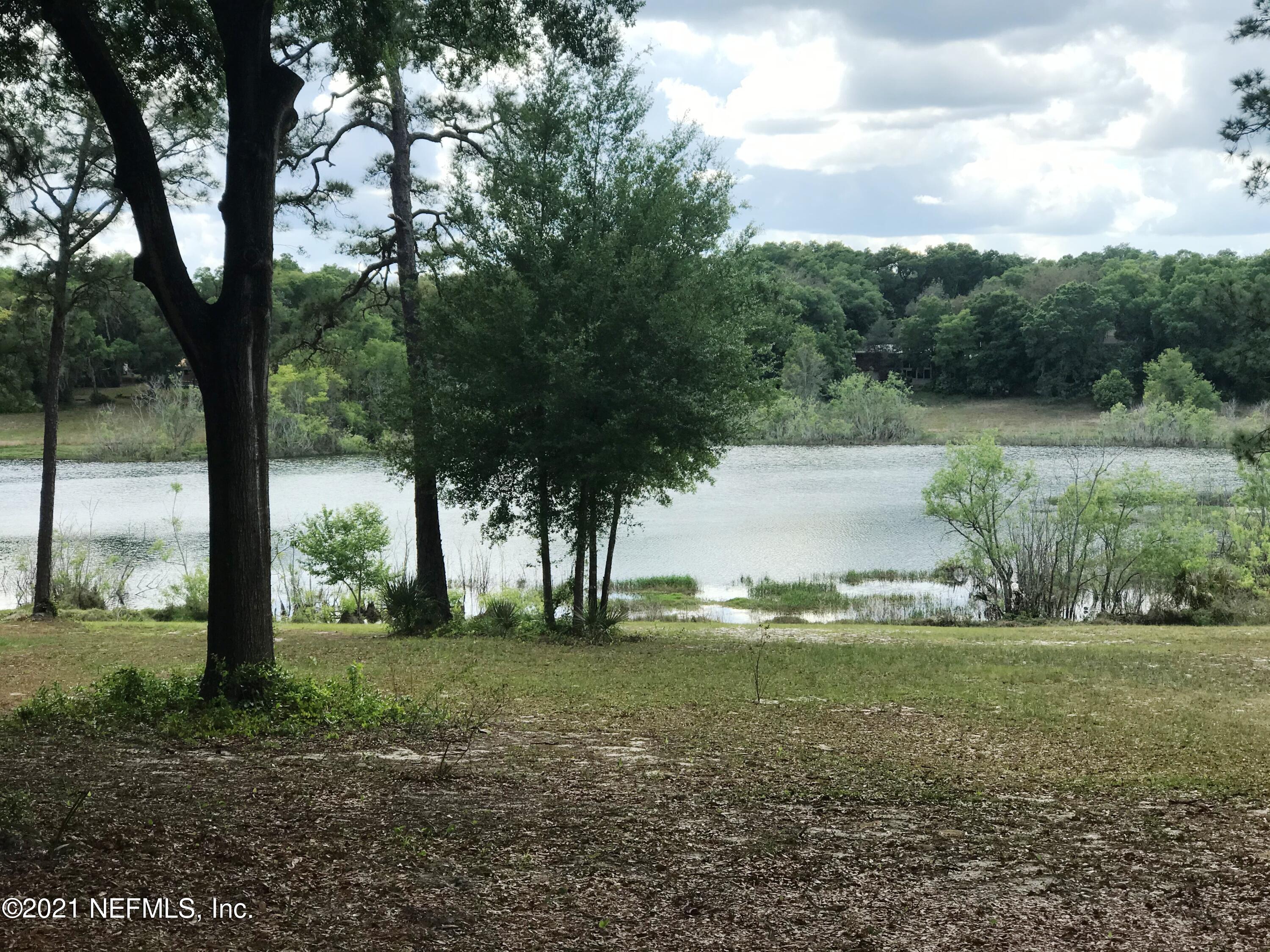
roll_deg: +0.9
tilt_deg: -3.7
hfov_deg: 33.8
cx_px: 635
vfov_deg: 25.7
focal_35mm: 57
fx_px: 2091
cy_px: 476
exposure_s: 1/471
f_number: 2.8
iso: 20
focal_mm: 6.6
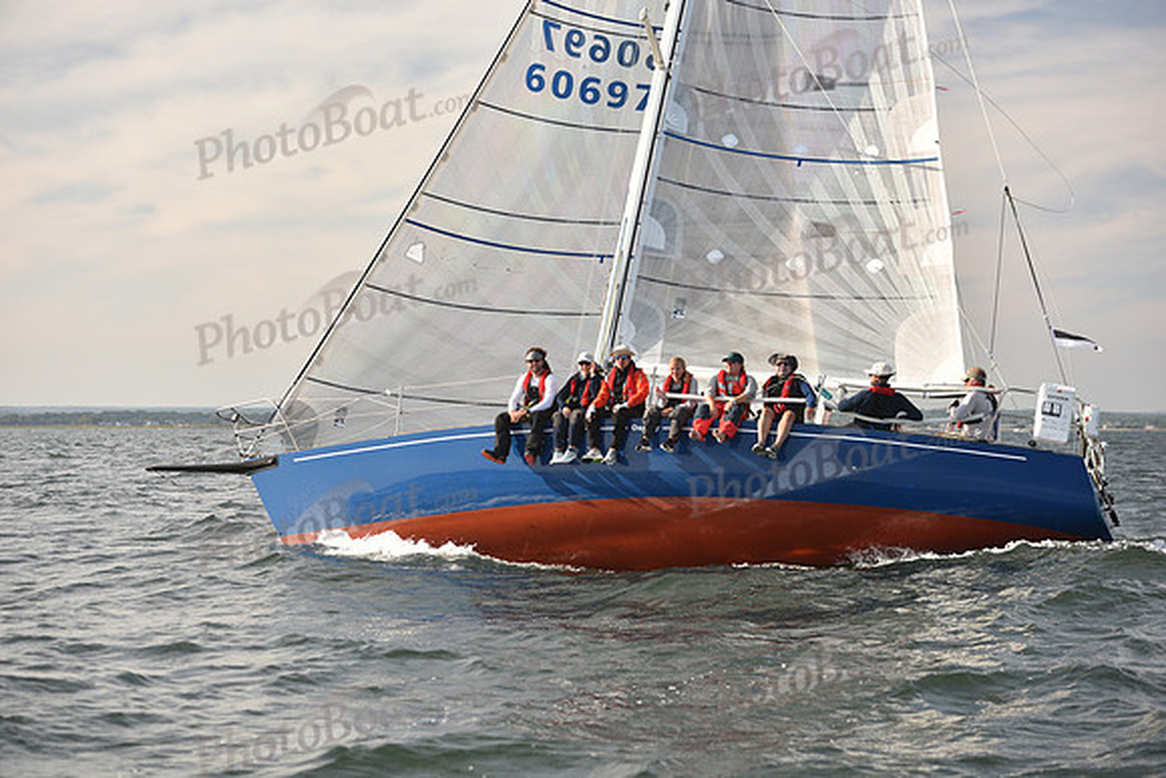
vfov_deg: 19.5
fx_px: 2268
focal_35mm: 70
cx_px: 583
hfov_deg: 28.8
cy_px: 389
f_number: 3.5
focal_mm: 70
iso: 250
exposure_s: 1/640
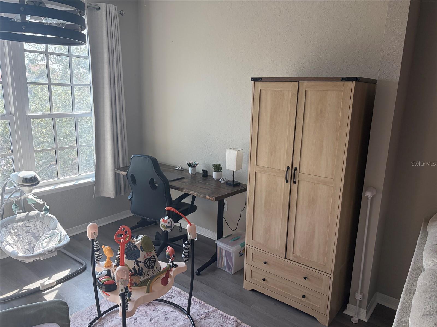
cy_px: 164
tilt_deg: -12.0
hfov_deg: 67.3
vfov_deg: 53.1
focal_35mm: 26
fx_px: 328
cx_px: 218
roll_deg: -1.6
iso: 80
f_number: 1.6
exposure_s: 1/206
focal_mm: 5.96
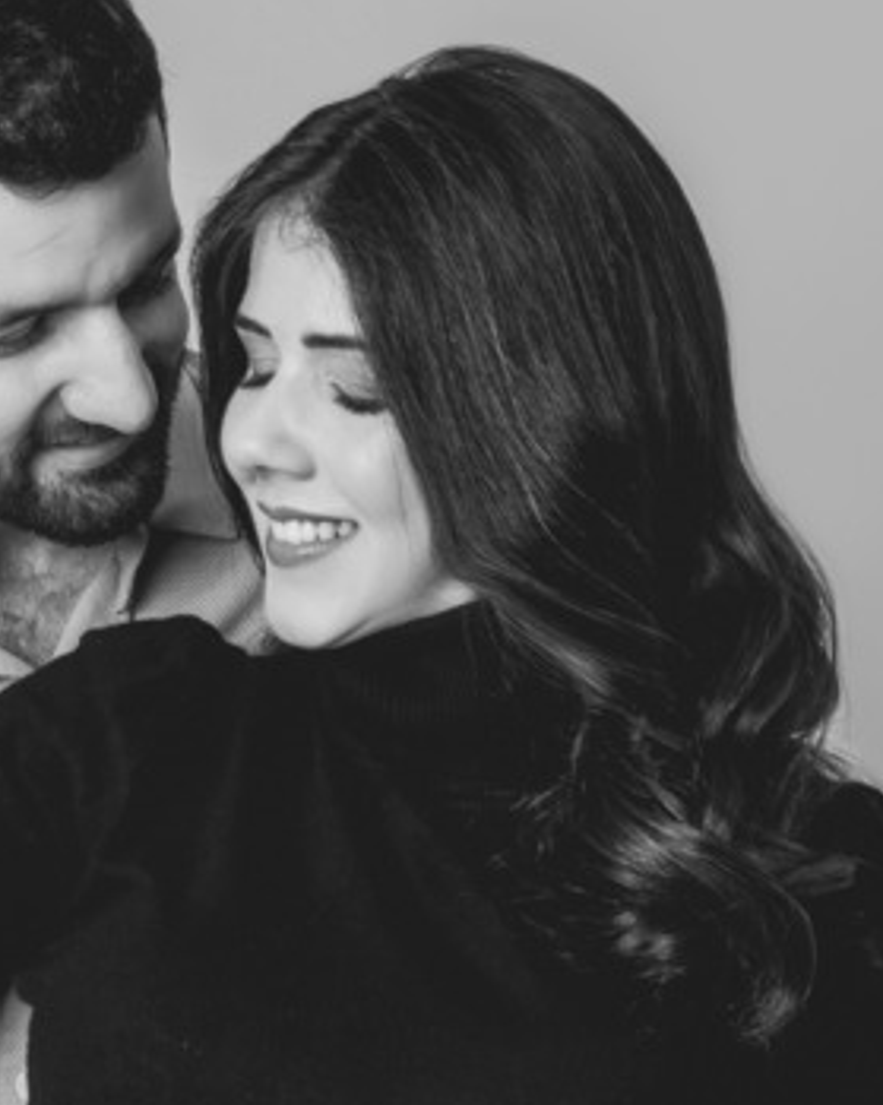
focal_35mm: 129
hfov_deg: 11.9
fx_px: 4216
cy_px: 901
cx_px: 79
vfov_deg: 14.8
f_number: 13
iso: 320
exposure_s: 1/125
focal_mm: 40
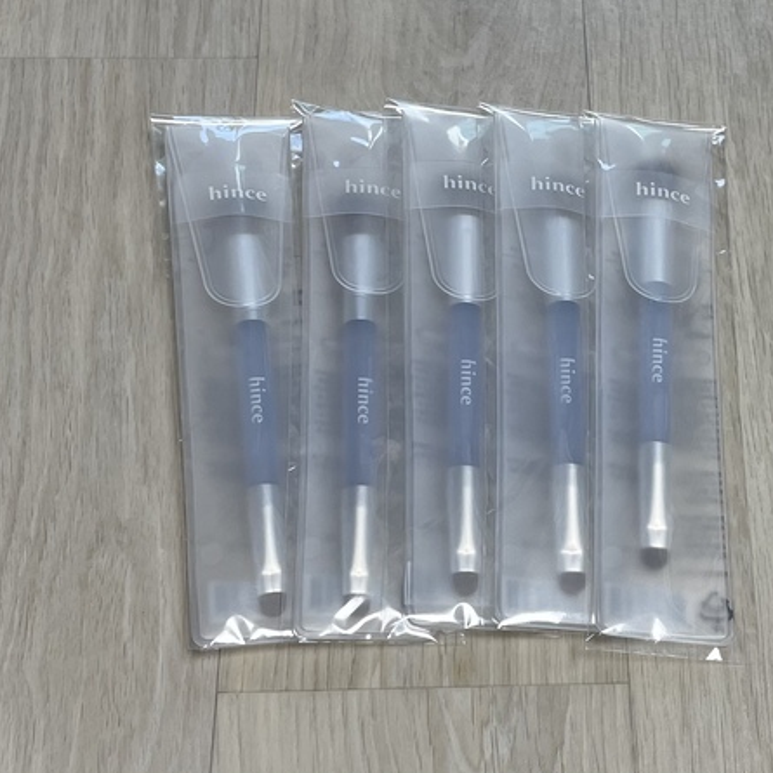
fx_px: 783
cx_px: 445
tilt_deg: -60.2
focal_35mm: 31
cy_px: 384
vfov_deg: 52.5
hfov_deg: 52.3
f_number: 1.6
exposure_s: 1/120
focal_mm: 4.2
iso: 100
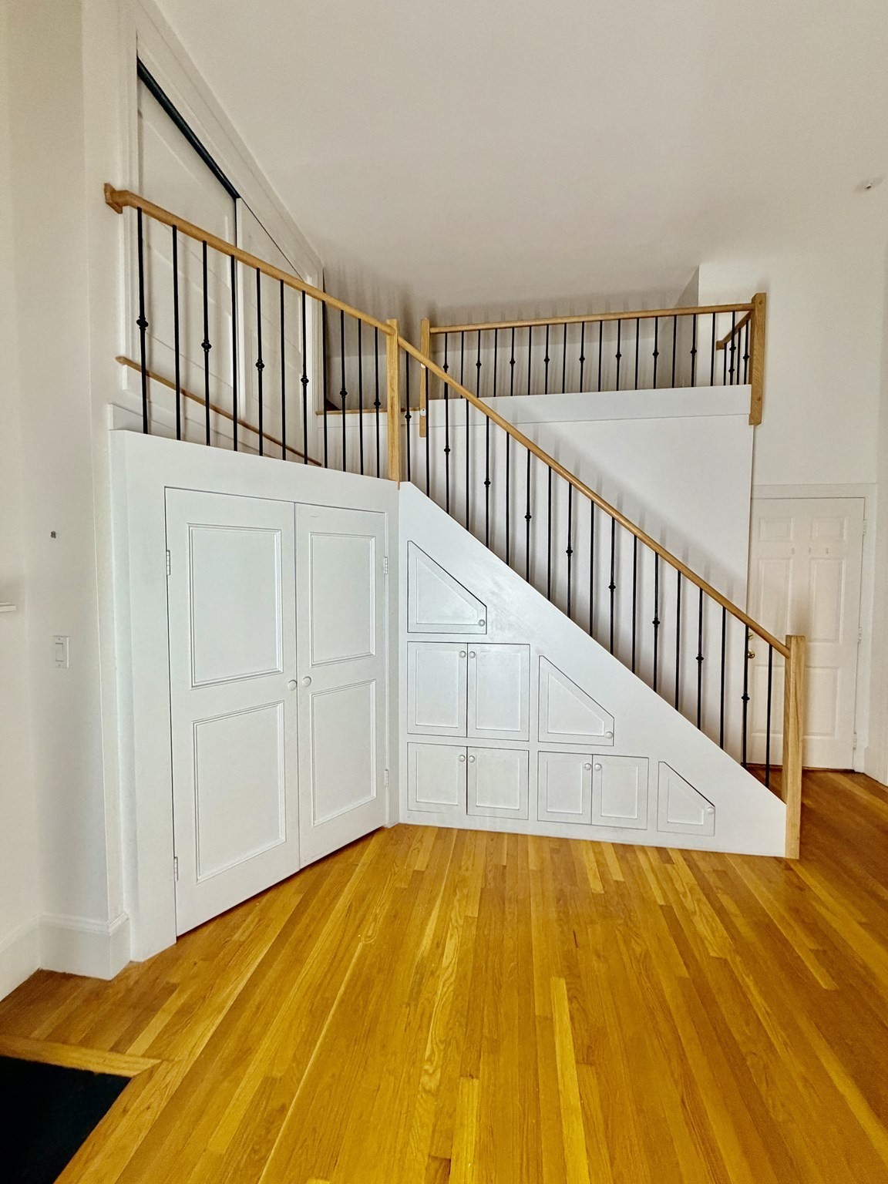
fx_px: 479
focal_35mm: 14
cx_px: 444
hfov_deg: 85.7
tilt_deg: -2.5
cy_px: 592
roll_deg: -0.5
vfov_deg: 102.1
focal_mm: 2.22
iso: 250
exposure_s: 1/120
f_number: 2.2
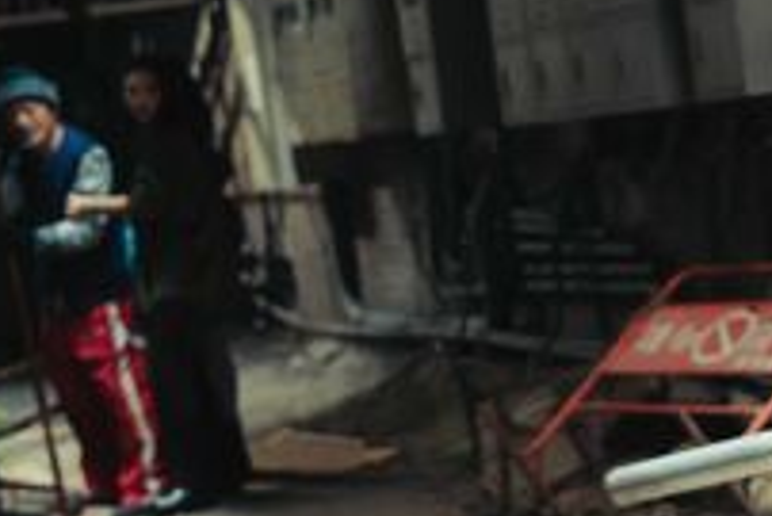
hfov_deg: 19.9
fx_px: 2103
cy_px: 92
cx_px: 848
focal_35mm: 98
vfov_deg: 13.9
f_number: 2.8
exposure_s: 1/320
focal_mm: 33
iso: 4000
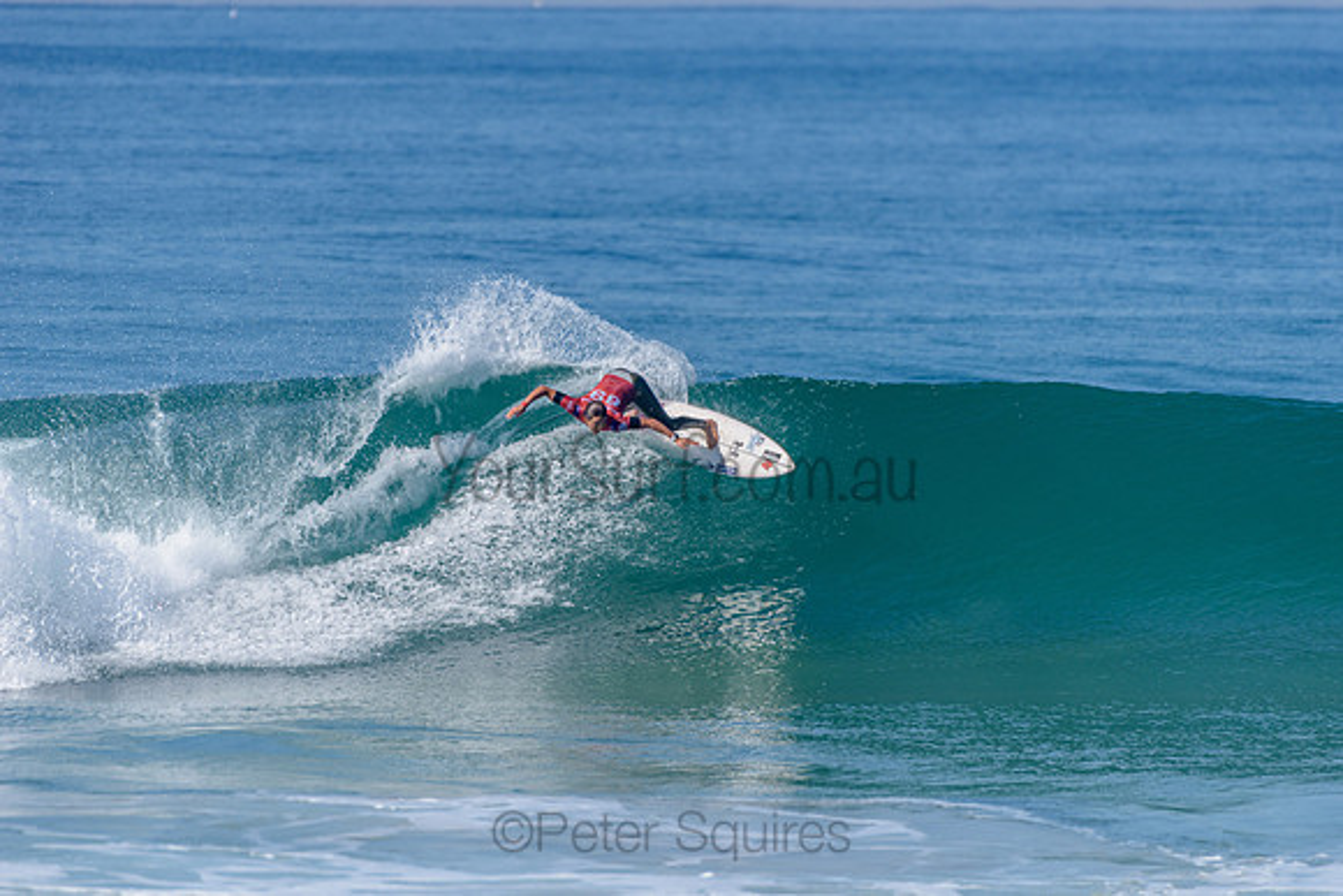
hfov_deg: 4.1
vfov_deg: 2.8
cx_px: 672
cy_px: 448
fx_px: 18656
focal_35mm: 500
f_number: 5.6
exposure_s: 1/2000
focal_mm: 500
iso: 180
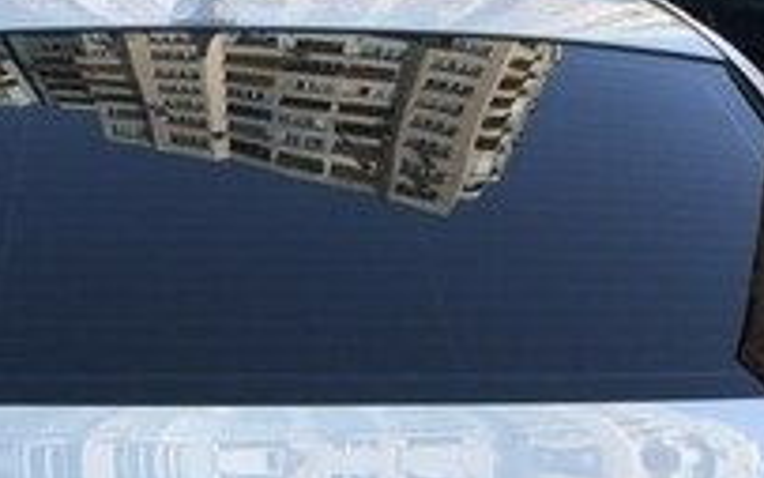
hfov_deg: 20.6
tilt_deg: -19.5
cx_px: 154
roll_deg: -3.3
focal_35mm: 100
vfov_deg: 12.5
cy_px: 694
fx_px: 2083
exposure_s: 1/898
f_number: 2.2
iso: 32
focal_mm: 4.15
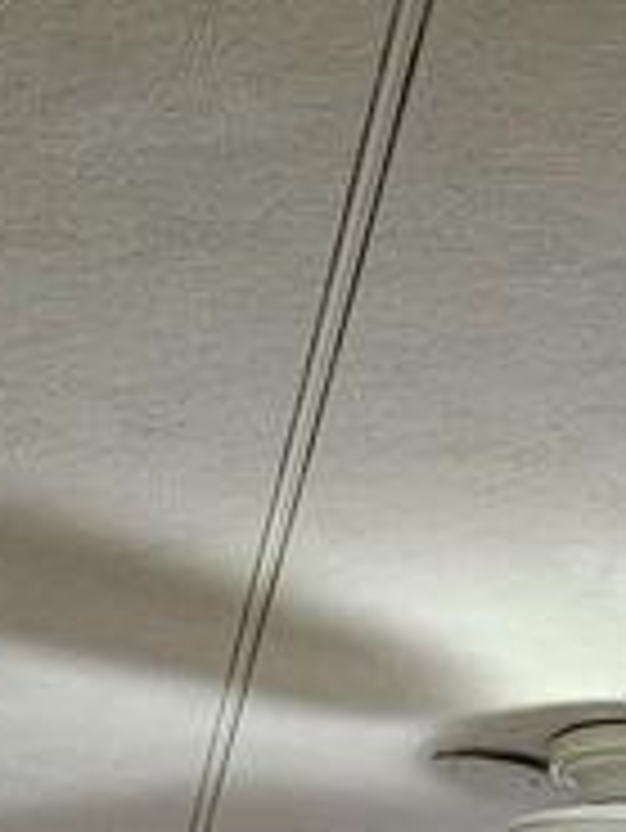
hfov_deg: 11.1
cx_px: 243
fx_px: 3227
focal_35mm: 134
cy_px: 1965
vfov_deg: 12.0
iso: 500
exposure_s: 1/120
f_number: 1.8
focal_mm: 5.4
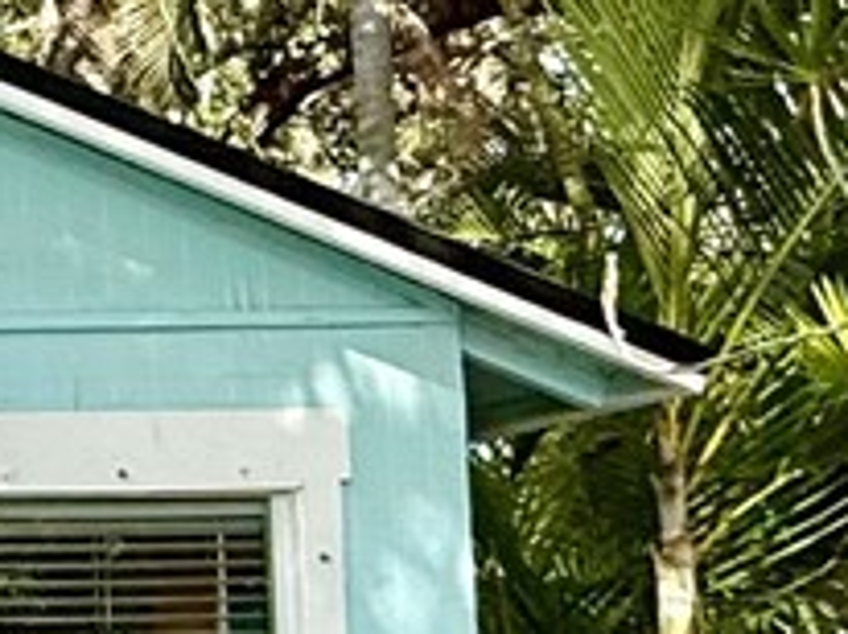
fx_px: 2667
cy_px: 650
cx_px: -1013
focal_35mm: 109
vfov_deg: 13.4
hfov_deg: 14.1
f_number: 2.2
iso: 50
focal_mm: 2.22
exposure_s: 1/841
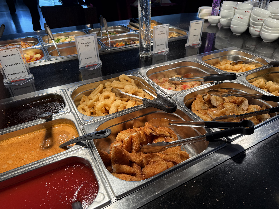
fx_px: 193
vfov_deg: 56.8
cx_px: 140
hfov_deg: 71.6
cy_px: 104
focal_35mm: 24
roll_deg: +0.9
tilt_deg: -32.2
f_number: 1.78
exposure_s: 1/220
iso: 80
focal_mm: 6.76
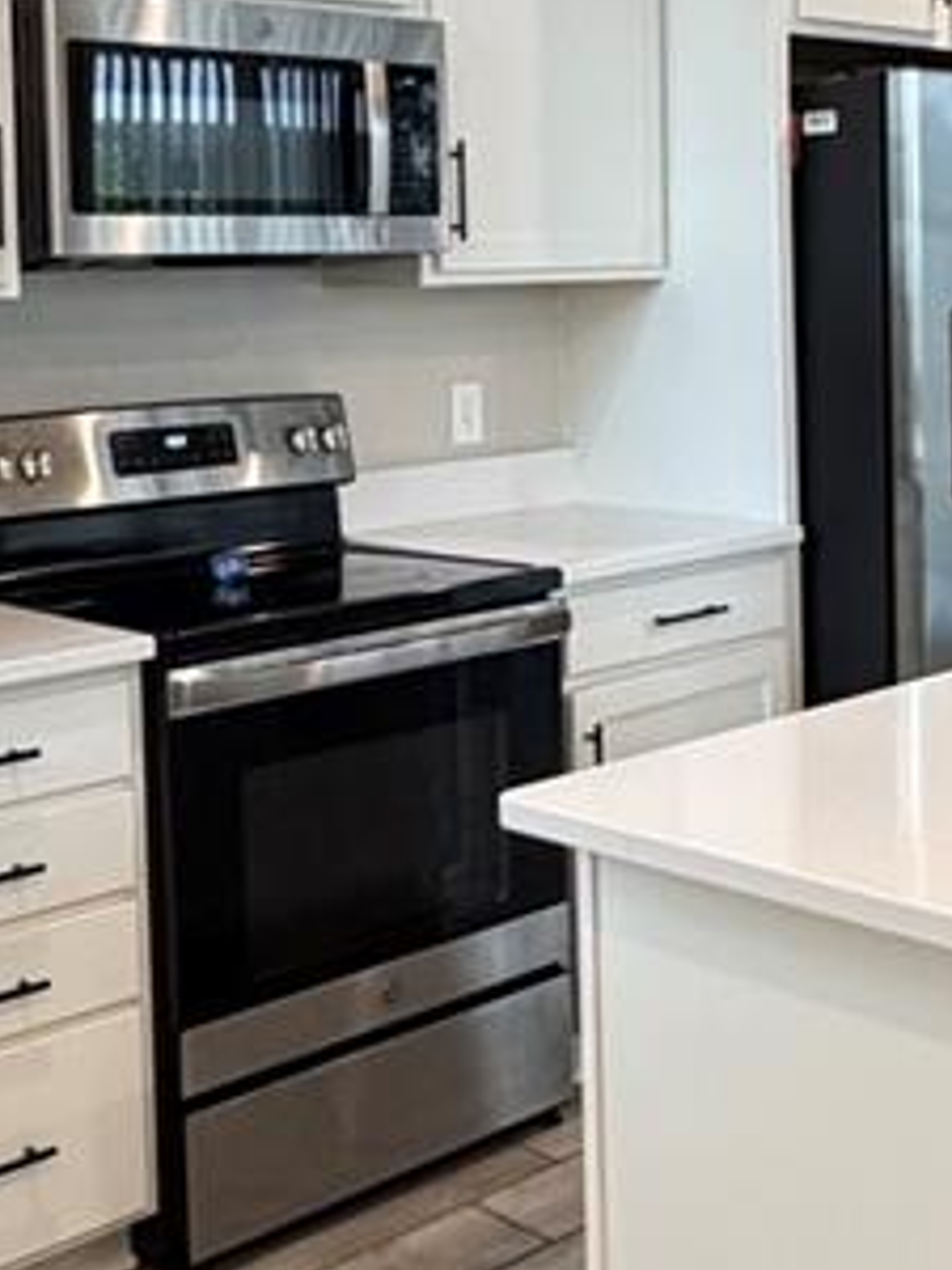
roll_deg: +2.0
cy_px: 356
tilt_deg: -1.9
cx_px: 669
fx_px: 2053
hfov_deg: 25.9
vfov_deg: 33.8
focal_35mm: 56
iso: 500
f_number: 2.2
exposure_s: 1/60
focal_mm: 2.22
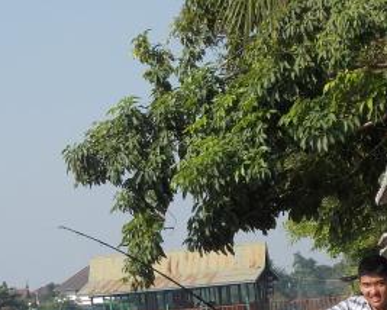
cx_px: 64
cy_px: 323
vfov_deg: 9.2
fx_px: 1903
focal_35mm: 166
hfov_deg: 11.6
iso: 80
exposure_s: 1/500
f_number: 4.3
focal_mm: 10
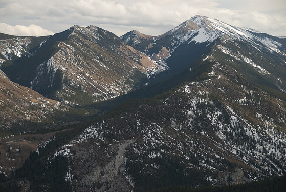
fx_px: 867
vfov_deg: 12.6
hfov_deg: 18.7
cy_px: 99
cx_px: 138
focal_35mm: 109
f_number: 5.6
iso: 100
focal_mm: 70
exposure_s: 1/125
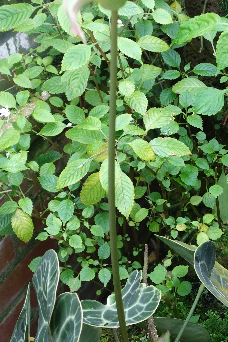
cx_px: 138
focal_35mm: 81
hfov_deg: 16.8
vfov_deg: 24.9
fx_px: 770
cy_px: 235
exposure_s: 1/100
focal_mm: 12.78
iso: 125
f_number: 2.8
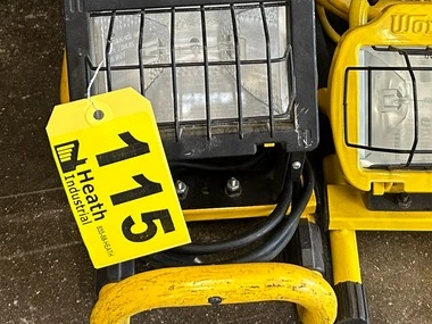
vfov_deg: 20.3
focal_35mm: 70
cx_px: 248
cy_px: -11
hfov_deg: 27.7
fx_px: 874
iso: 200
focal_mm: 5.7
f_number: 1.5
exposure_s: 1/60
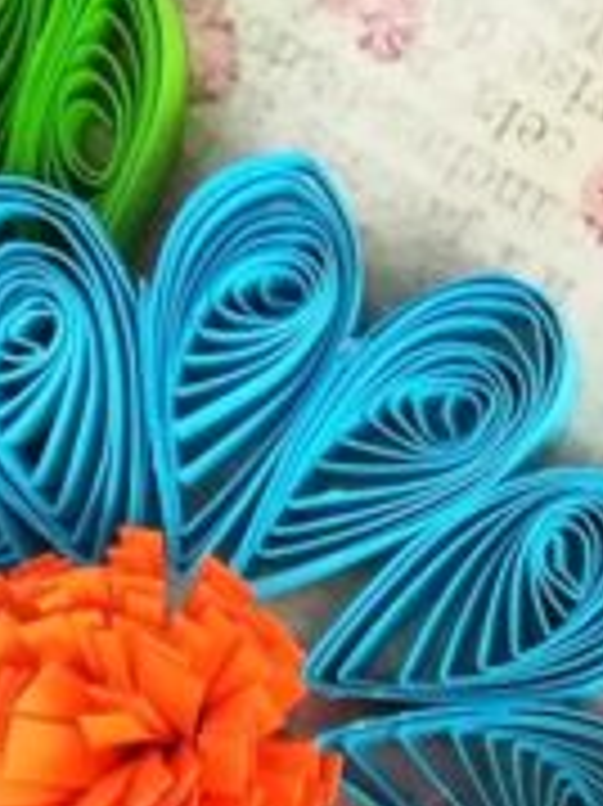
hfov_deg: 12.1
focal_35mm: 116
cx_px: 958
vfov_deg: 15.9
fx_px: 2697
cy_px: 1130
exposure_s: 1/50
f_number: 2.2
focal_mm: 3.83
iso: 80
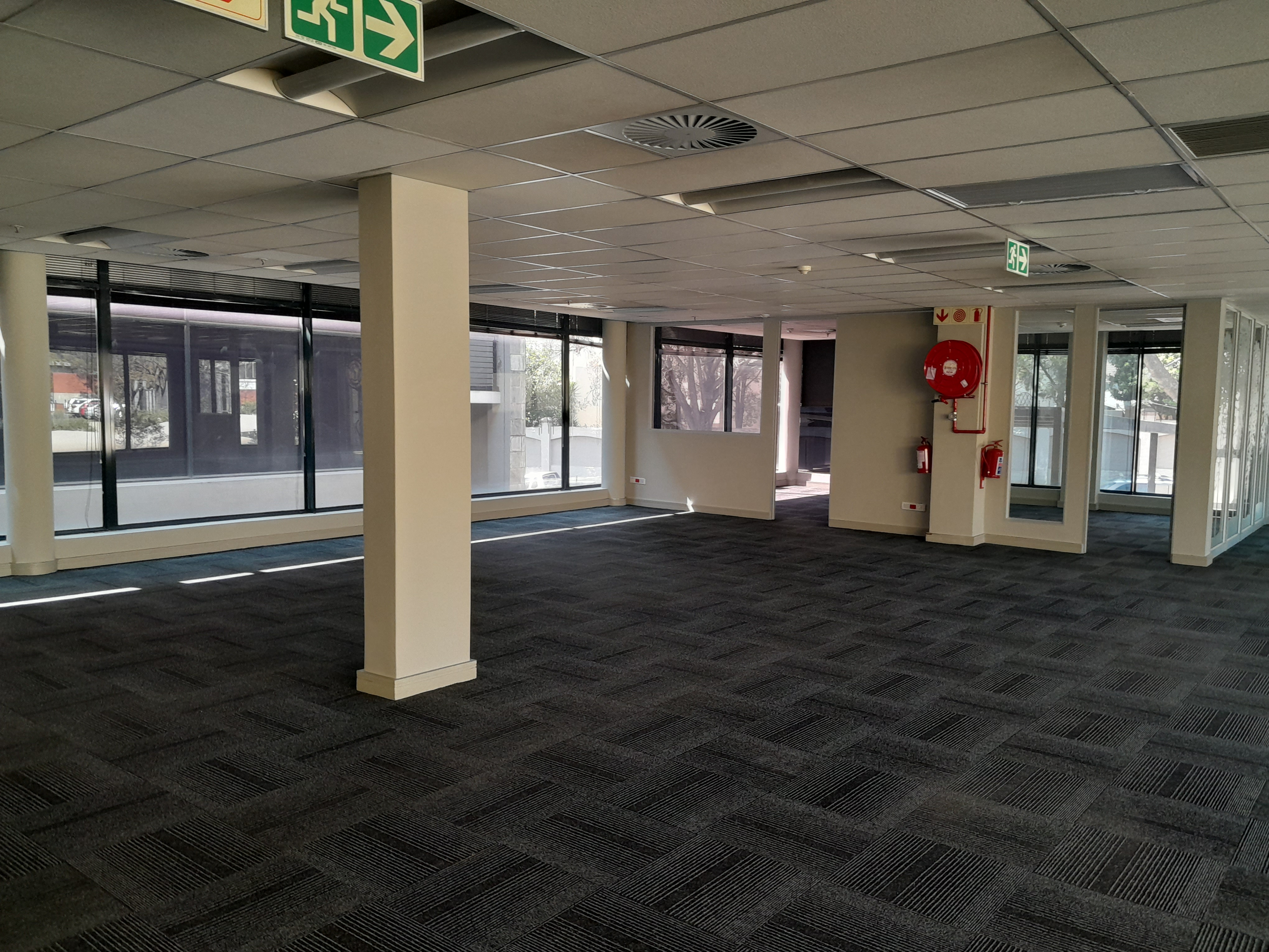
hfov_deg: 65.3
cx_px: 634
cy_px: 476
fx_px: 990
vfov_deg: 51.4
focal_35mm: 27
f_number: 1.8
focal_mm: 4
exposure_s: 1/60
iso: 200
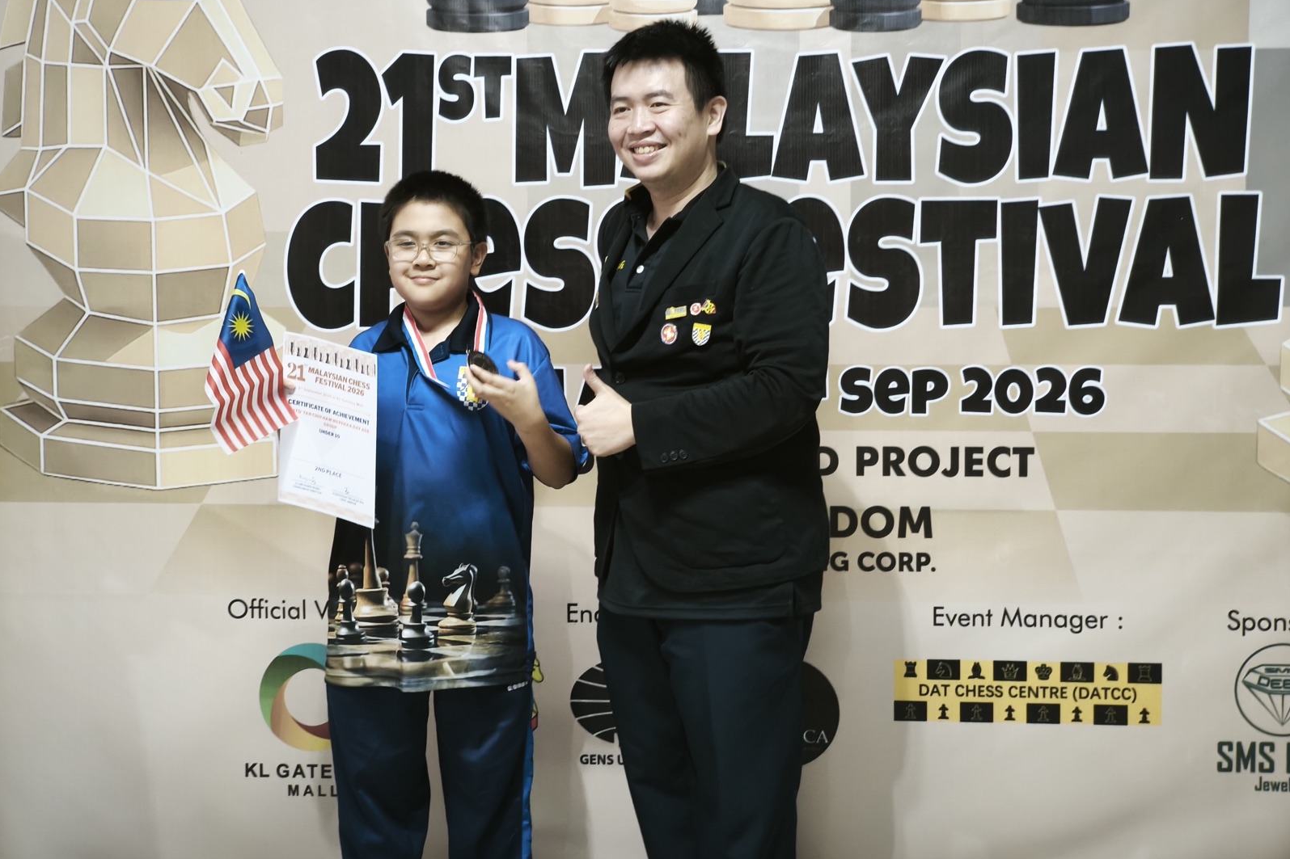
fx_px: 1720
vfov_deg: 28.1
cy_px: 389
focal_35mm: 48
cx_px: 645
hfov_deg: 41.1
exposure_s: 1/50
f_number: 1.9
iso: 1250
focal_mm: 7.1
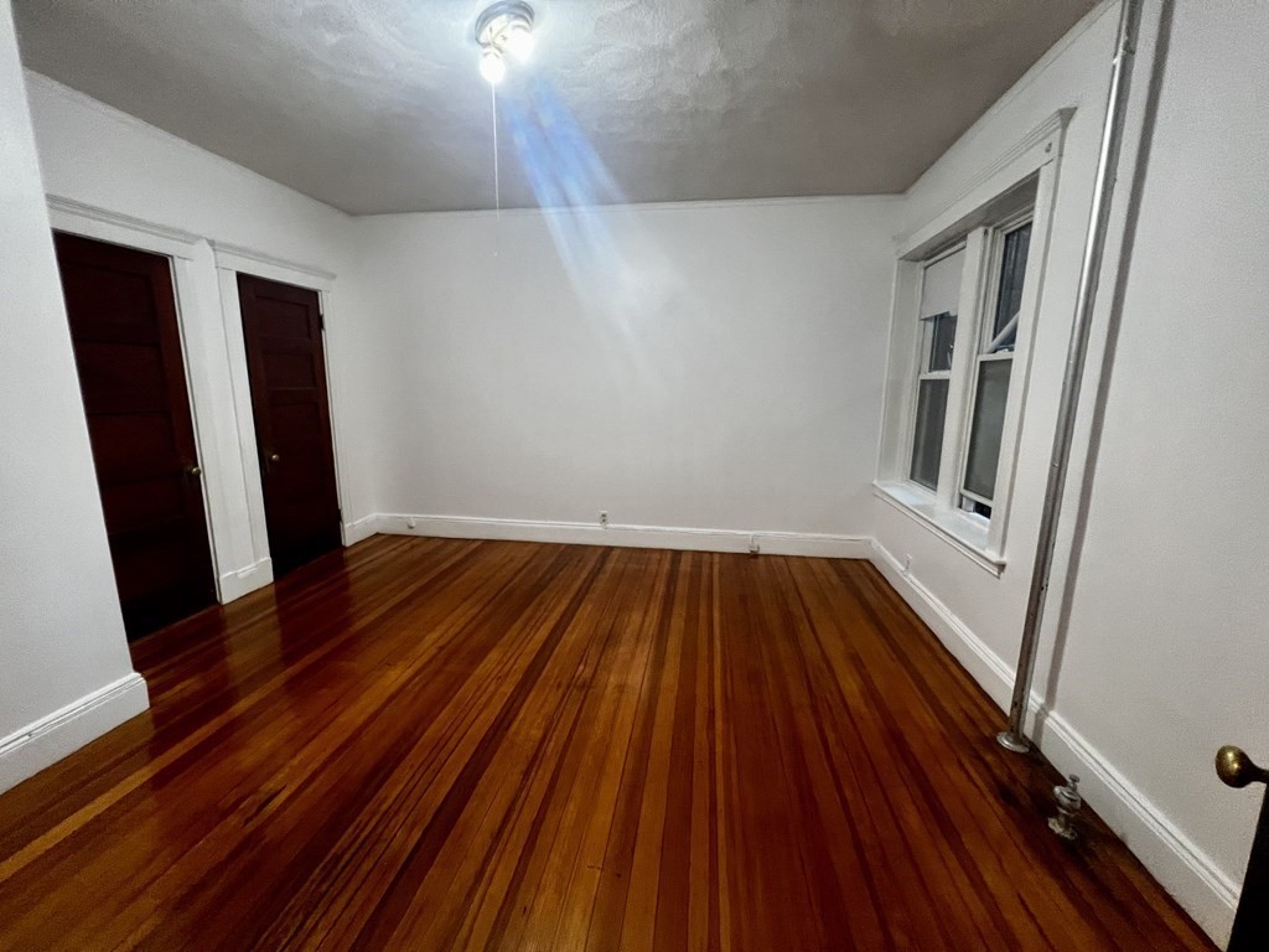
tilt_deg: -9.8
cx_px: 634
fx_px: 477
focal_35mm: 13
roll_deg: +0.3
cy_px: 476
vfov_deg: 89.9
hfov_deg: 106.2
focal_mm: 1.57
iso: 320
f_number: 1.8
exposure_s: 1/60
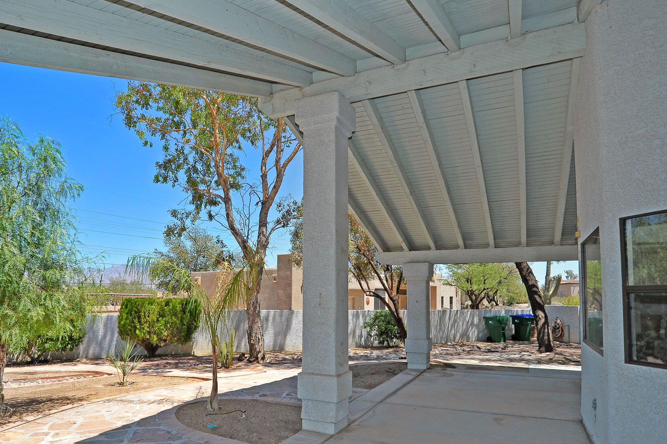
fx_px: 426
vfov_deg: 54.7
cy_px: 262
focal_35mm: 23
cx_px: 296
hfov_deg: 75.9
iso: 320
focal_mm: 18
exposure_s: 1/320
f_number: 11
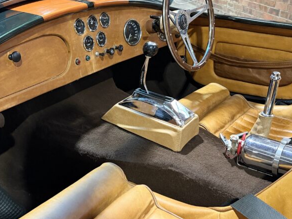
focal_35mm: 42
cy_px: 80
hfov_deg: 44.4
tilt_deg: -20.4
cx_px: 107
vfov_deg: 34.2
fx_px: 354
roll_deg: -0.2
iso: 640
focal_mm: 6.76
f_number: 1.78
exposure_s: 1/50
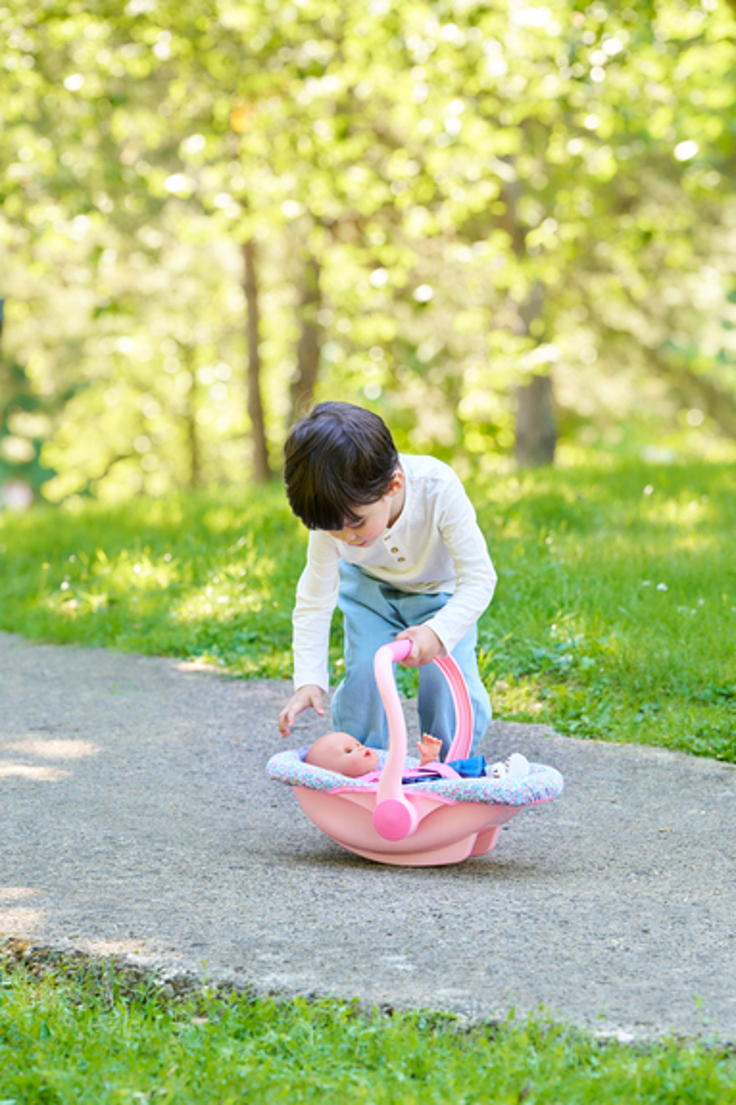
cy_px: 534
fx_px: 6106
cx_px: 414
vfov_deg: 10.3
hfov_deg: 6.9
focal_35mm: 199
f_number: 5.6
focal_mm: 176
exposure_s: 1/400
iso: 1600
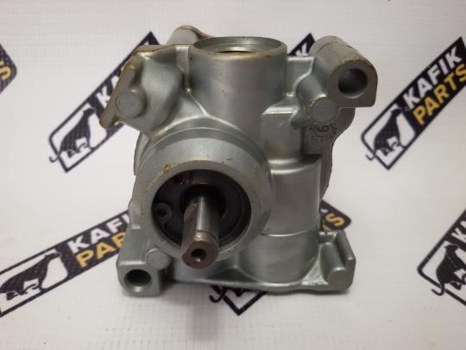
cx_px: 233
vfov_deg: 45.4
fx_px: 417
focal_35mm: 31
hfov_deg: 58.4
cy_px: 175
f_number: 2.4
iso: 50
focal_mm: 2.93
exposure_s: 1/50
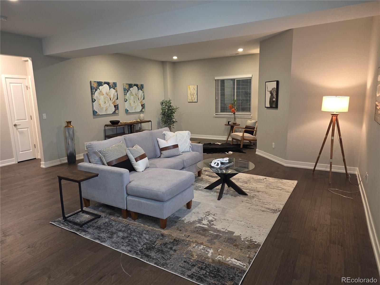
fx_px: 252
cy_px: 142
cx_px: 190
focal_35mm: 23
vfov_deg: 58.9
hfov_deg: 73.9
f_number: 1.7
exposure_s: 1/24
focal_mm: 6.25
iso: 125
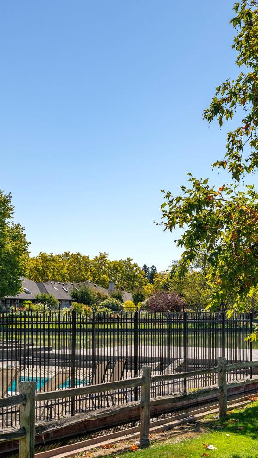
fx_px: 754
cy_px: 228
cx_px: 150
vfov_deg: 33.8
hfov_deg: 19.4
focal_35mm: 62
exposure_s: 1/1000
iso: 200
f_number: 5.6
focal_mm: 39
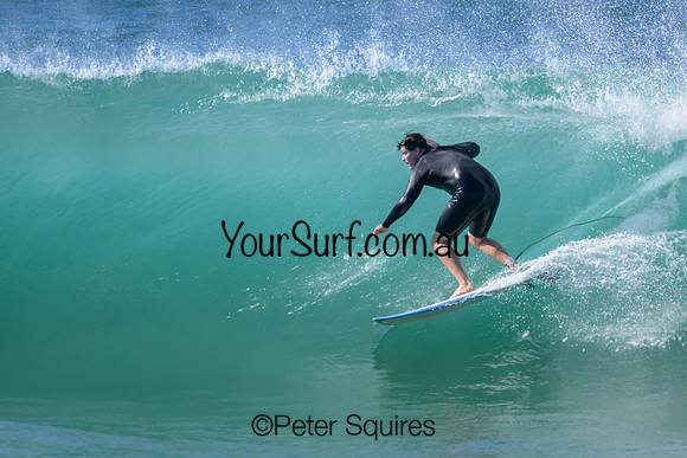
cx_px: 361
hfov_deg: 2.0
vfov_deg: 1.4
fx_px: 19286
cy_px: 208
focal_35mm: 1010
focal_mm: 900
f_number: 11
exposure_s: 1/2000
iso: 1250
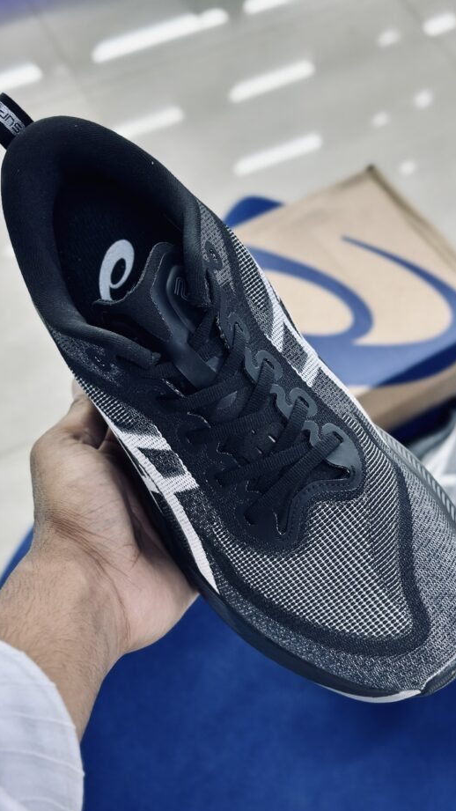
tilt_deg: -57.9
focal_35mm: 53
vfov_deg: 39.2
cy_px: 410
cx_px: 249
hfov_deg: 22.6
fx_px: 1139
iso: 100
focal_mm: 6.86
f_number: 1.78
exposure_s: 1/100
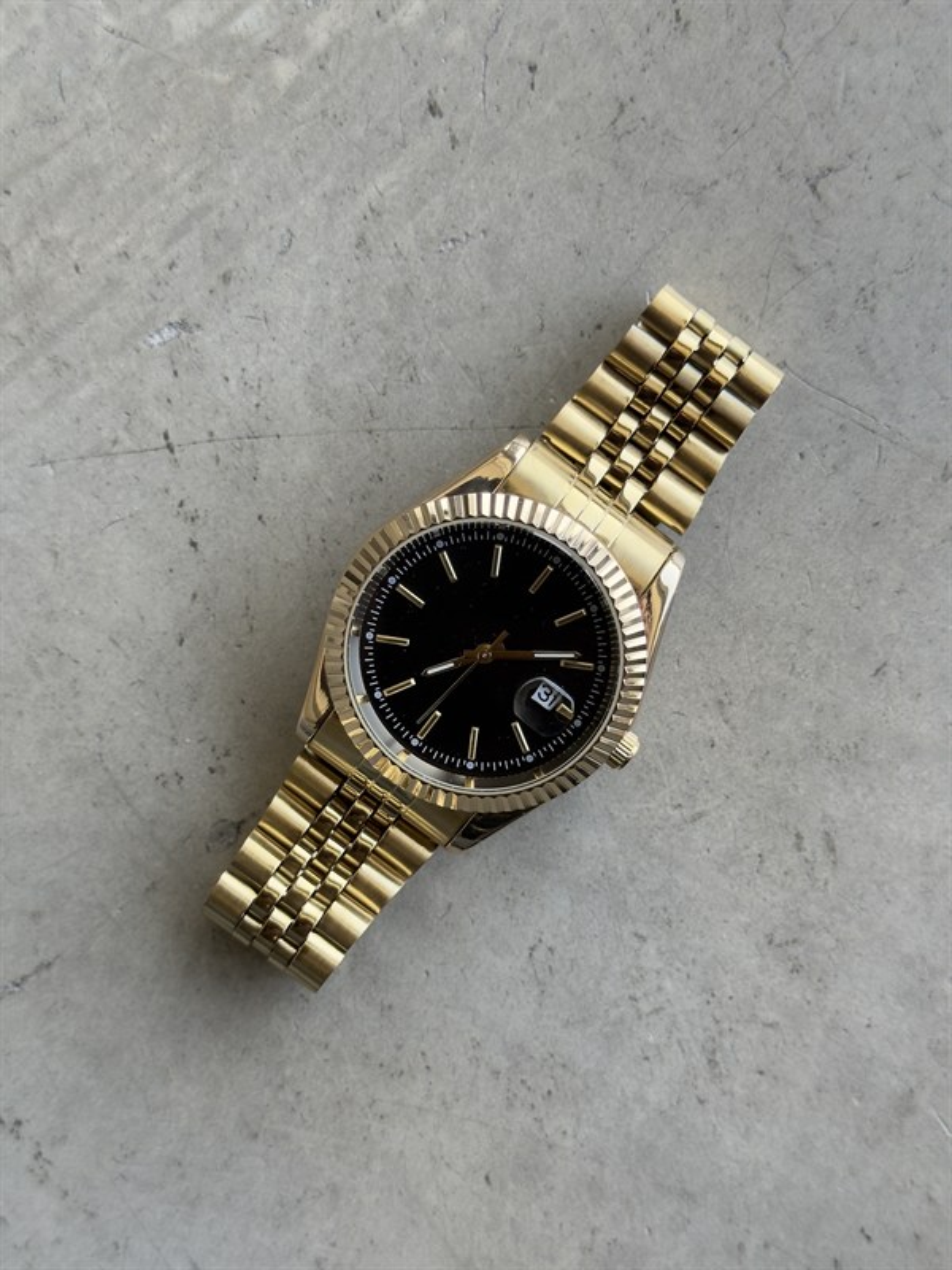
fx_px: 1760
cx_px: 476
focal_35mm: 48
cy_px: 635
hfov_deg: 30.3
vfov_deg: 39.7
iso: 100
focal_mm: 6.76
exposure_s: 1/231
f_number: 1.78
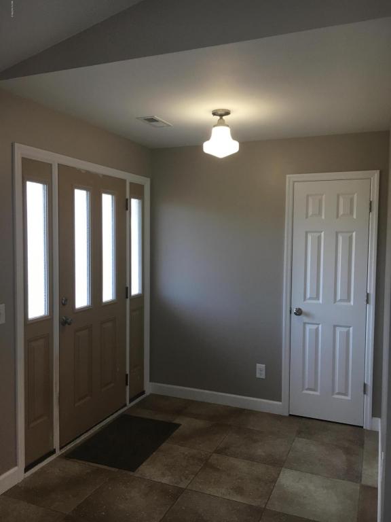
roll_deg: -0.9
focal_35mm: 29
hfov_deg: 48.2
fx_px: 437
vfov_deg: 61.7
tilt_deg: -2.7
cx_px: 196
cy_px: 261
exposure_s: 1/30
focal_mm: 4.15
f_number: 2.2
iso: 40
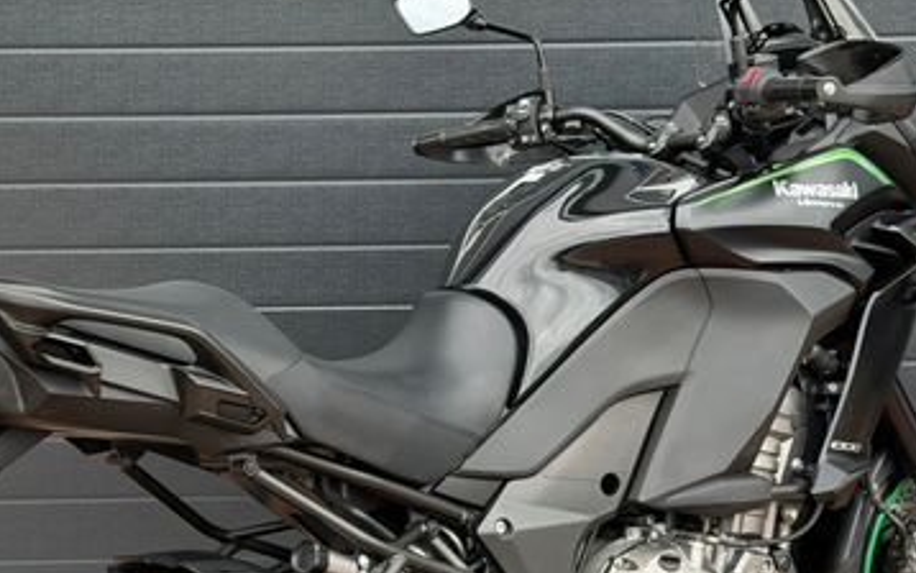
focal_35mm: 91
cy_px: 432
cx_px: 322
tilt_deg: -14.1
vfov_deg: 14.3
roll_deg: +0.3
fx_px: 2272
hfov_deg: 22.7
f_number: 1.78
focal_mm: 6.76
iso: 80
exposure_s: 1/917
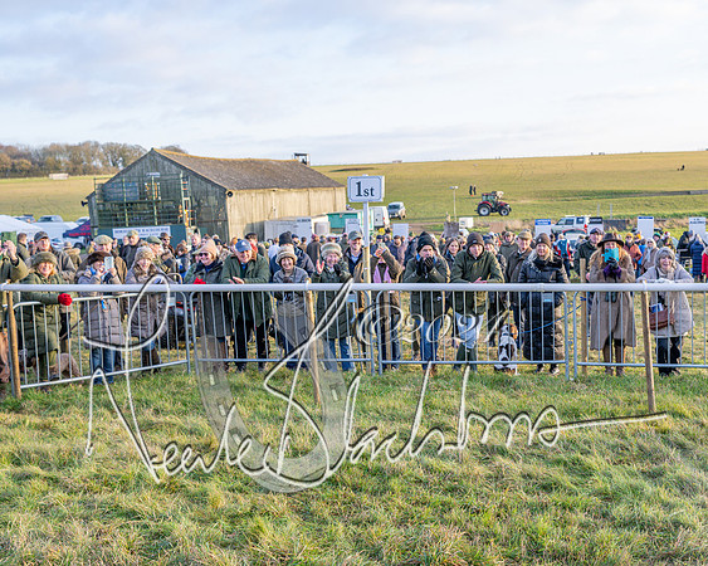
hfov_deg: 43.6
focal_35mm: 42
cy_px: 282
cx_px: 405
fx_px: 882
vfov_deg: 35.6
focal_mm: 35
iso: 800
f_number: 4
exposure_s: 1/1000
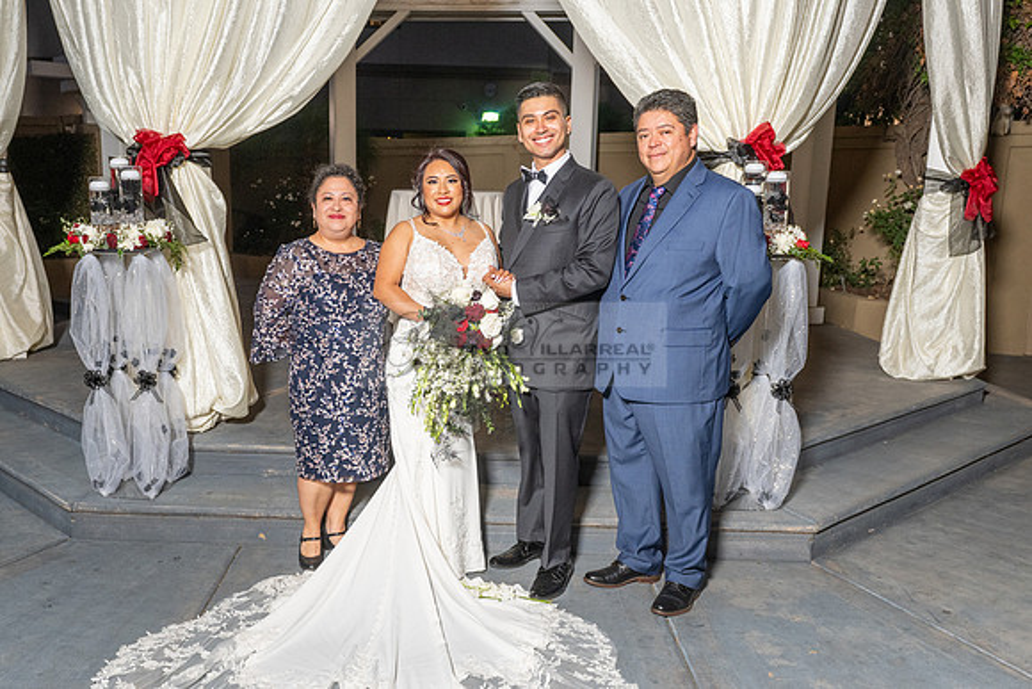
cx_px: 406
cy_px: 388
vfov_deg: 38.4
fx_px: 986
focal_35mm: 34
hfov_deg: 54.8
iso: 640
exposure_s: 1/200
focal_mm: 24
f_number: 4.5
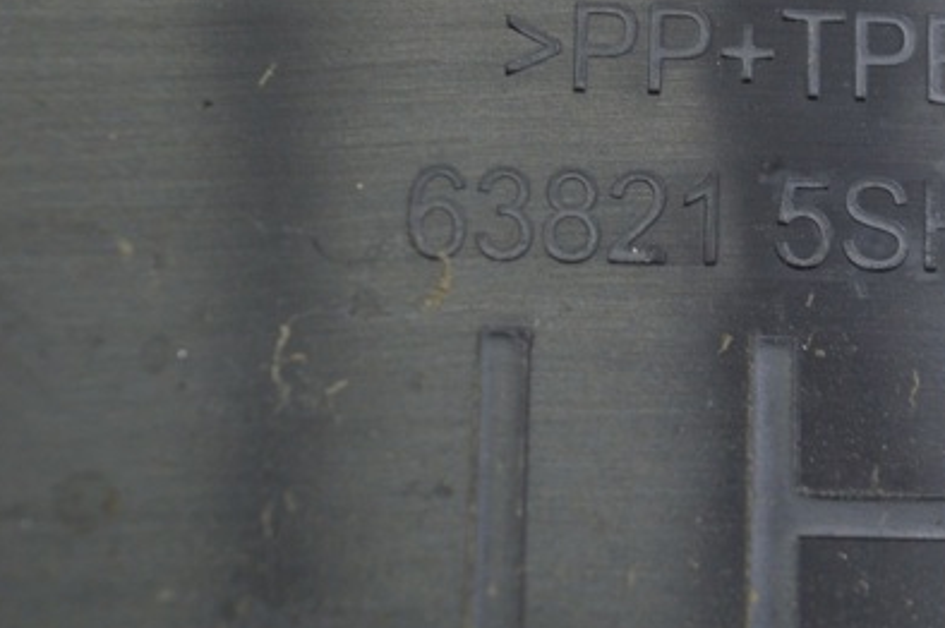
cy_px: 191
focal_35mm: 112
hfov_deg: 18.2
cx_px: 712
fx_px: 2937
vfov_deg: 12.2
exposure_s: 1/25
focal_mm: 46
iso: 400
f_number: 5.6
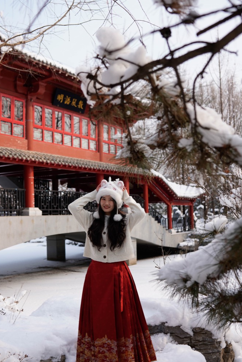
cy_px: 195
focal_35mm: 42
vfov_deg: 46.4
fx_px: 423
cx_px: 106
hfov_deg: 31.9
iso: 100
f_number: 2.8
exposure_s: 1/800
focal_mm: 35
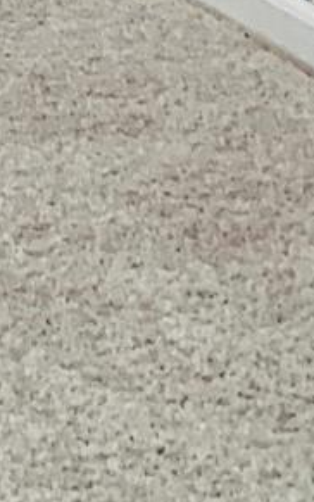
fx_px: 2655
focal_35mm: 194
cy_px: -450
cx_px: -1275
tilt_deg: -7.8
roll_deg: +0.3
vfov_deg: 10.1
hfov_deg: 5.2
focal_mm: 4.25
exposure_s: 1/60
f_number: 1.8
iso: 64
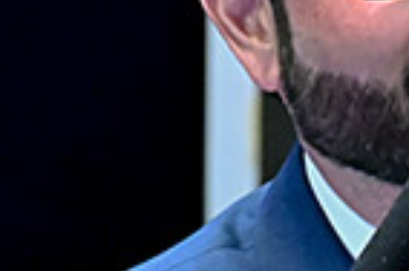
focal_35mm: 1208
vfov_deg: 1.1
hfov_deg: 1.7
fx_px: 13693
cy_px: 401
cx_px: 893
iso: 6400
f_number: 3.5
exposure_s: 1/160
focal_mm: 200
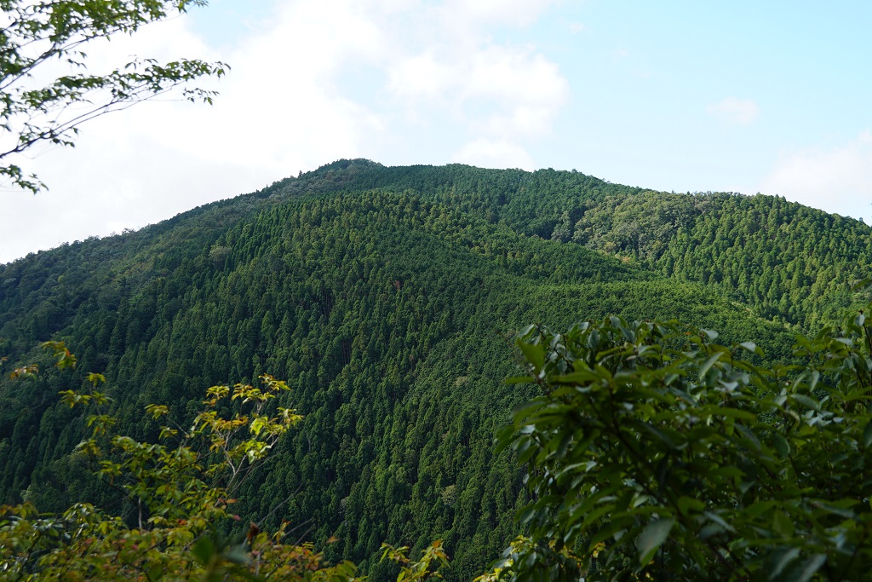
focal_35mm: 48
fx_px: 1163
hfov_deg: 41.1
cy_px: 291
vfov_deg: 28.1
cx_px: 436
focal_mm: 32
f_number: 5
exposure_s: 1/250
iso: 100
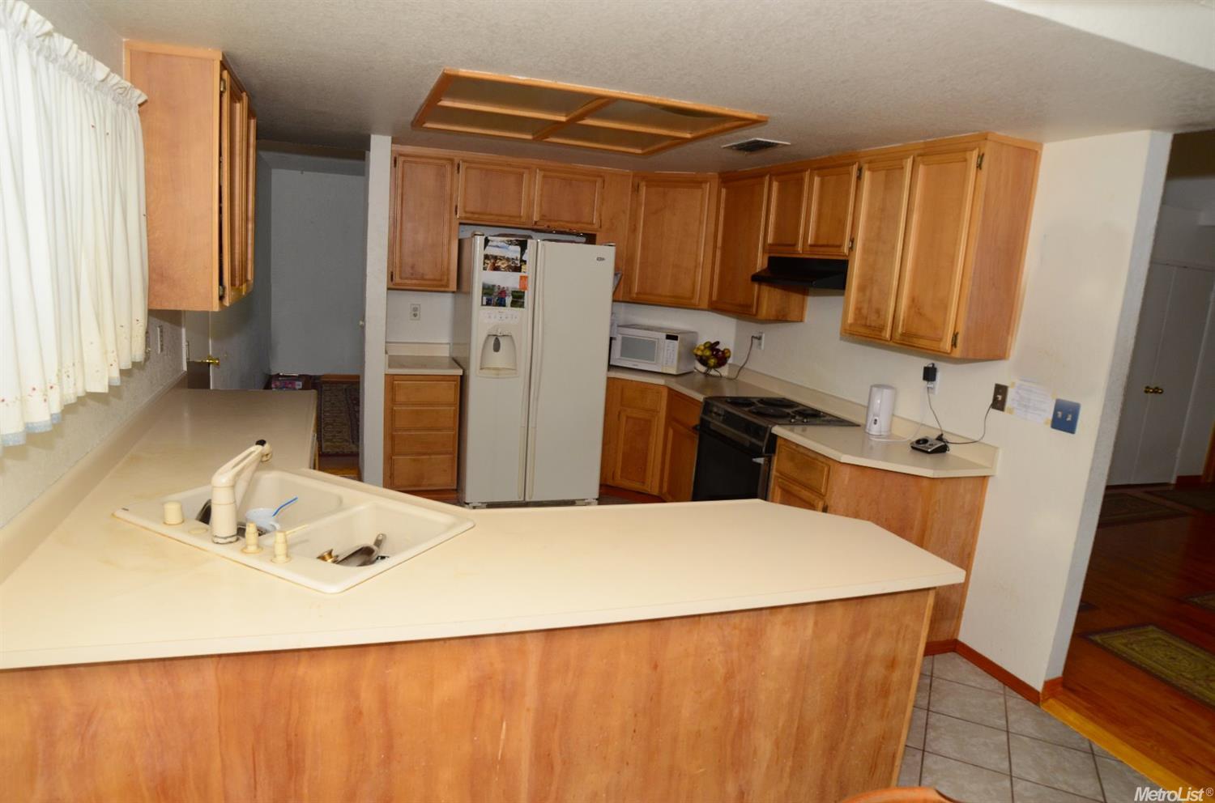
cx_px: 608
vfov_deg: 59.2
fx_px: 707
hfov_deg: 81.3
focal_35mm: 21
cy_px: 402
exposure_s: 1/160
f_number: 5.6
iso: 400
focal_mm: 14
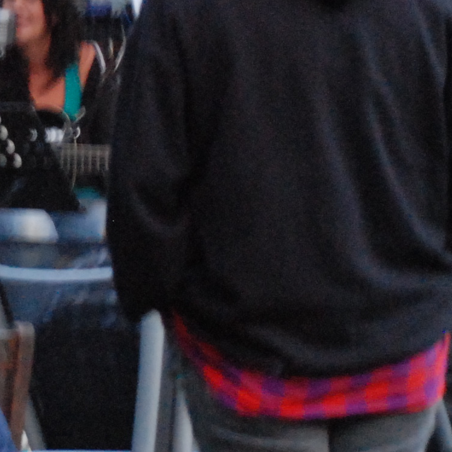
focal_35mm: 383
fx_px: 5658
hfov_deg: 4.5
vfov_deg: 4.6
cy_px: 305
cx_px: -360
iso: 1600
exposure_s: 1/15
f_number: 5.3
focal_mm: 58
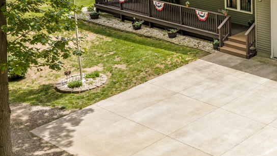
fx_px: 478
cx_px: 290
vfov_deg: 17.9
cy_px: -17
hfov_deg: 29.7
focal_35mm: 65
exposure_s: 1/120
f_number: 5.6
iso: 100
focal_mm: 14.45
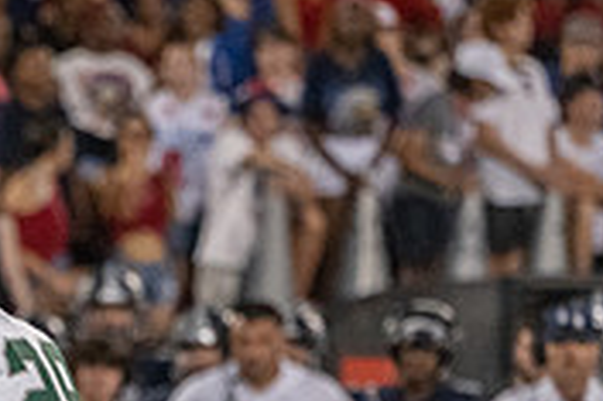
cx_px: -143
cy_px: 587
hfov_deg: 2.0
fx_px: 17454
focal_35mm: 1043
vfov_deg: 1.3
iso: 10000
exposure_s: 1/1000
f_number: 5.6
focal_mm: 300
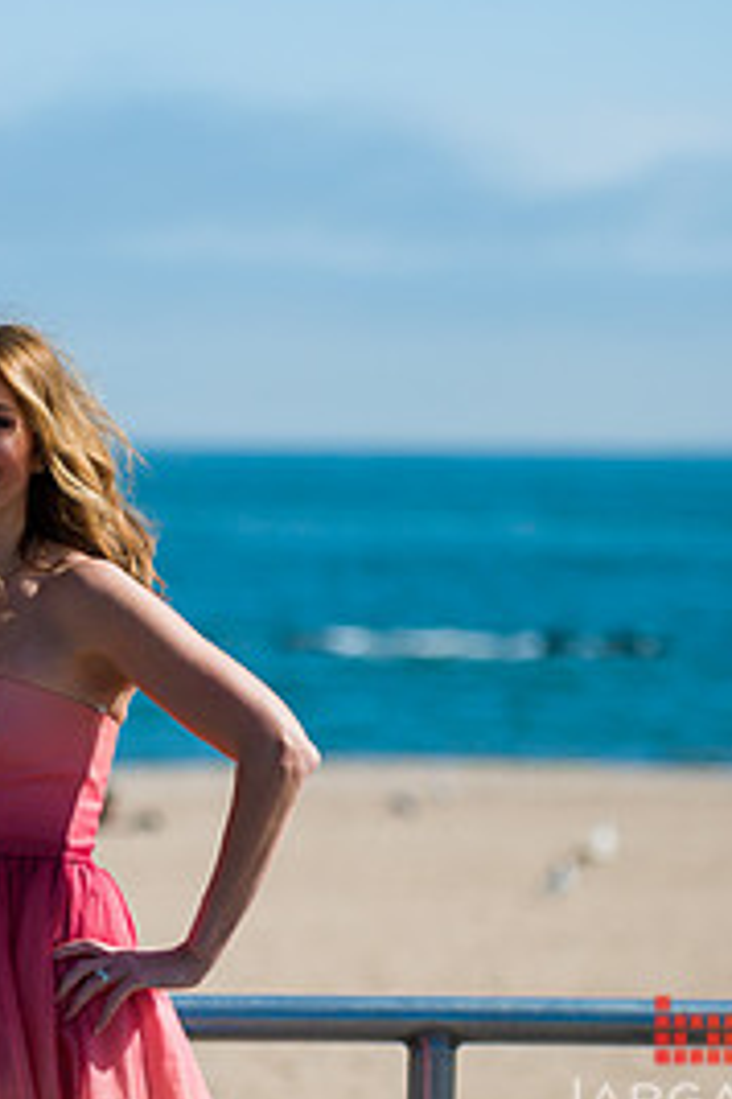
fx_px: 6953
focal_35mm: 228
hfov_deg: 6.0
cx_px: -247
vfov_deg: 9.0
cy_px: 416
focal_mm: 105
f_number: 3.2
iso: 200
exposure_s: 1/5000
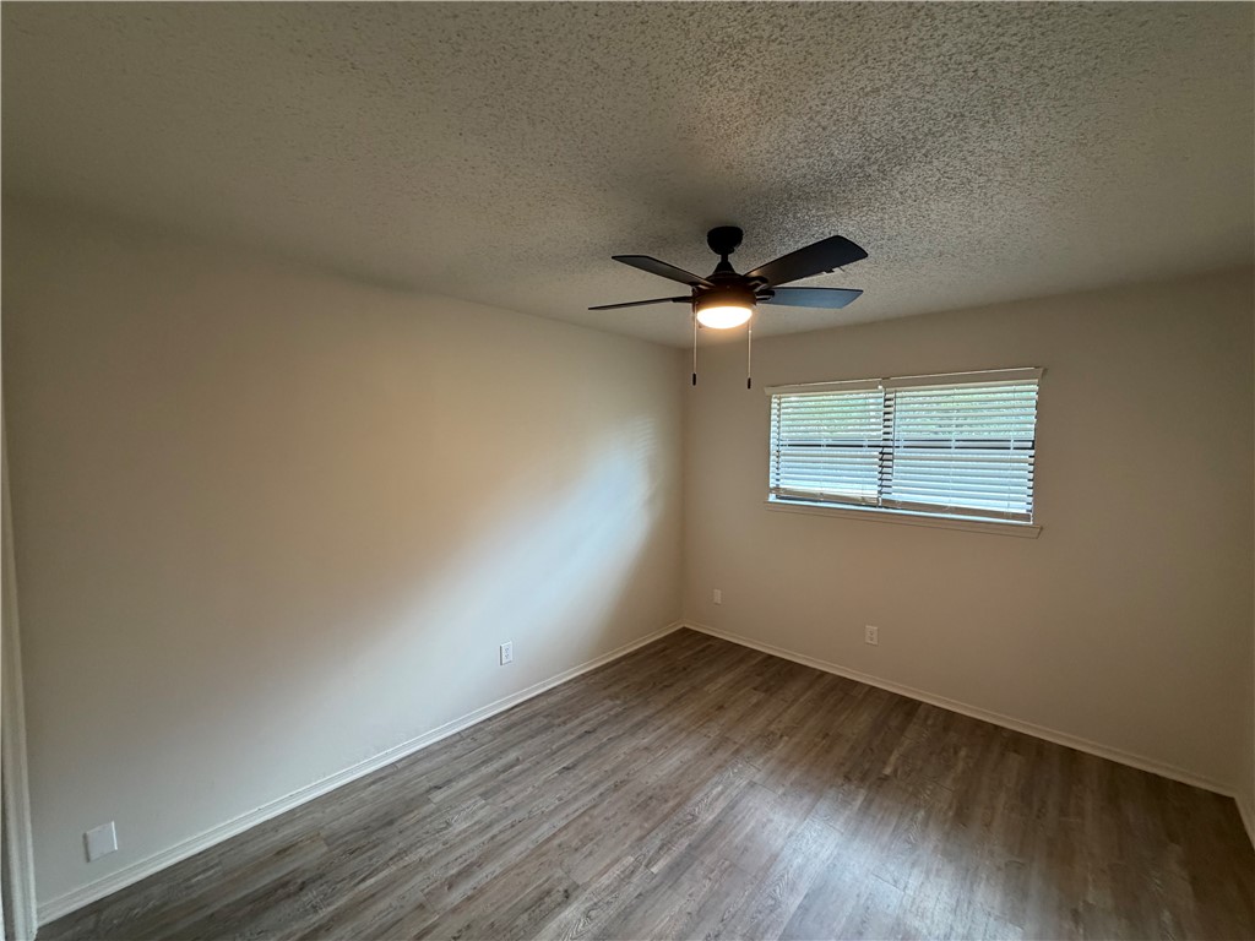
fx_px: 508
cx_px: 628
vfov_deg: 85.7
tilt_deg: -3.2
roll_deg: -0.3
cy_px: 470
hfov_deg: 102.1
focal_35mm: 14
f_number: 2.2
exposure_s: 1/60
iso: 250
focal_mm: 2.22
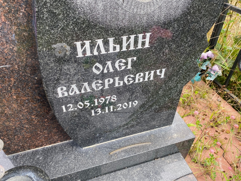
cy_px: 90
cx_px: 120
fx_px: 181
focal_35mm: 26
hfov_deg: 67.3
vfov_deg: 53.1
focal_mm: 4.25
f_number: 1.8
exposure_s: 1/370
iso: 32
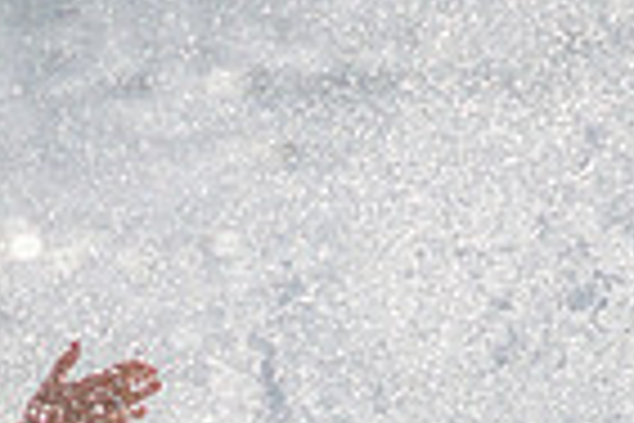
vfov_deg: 0.4
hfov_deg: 0.6
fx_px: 63096
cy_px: 776
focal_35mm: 3583
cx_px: 376
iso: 560
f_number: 11
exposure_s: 1/2000
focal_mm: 800
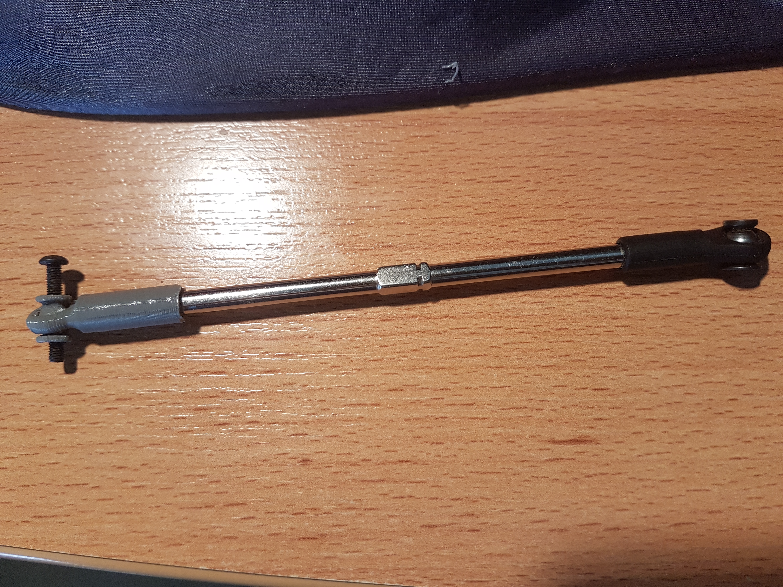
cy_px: 294
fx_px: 588
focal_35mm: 26
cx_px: 392
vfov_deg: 53.1
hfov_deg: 67.3
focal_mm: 4.2
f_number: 1.7
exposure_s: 1/50
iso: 80
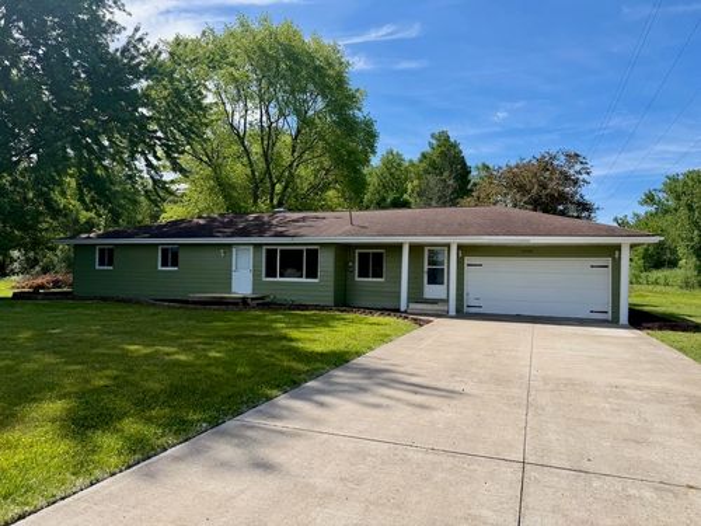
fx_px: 486
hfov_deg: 71.6
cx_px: 350
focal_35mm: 24
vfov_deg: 56.8
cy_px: 263
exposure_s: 1/4405
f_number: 1.78
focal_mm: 6.76
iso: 80
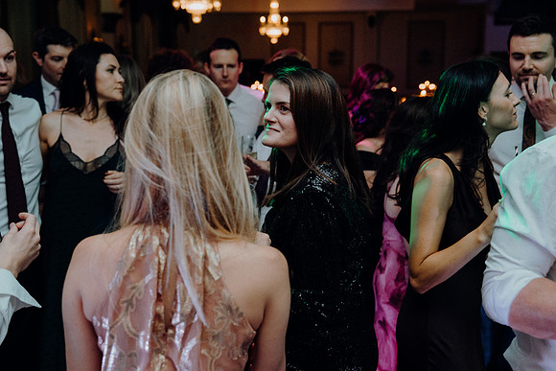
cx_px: 278
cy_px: 186
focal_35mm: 44
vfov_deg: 30.5
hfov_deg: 44.5
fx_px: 680
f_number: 3.5
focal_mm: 44
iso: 2500
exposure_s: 1/160
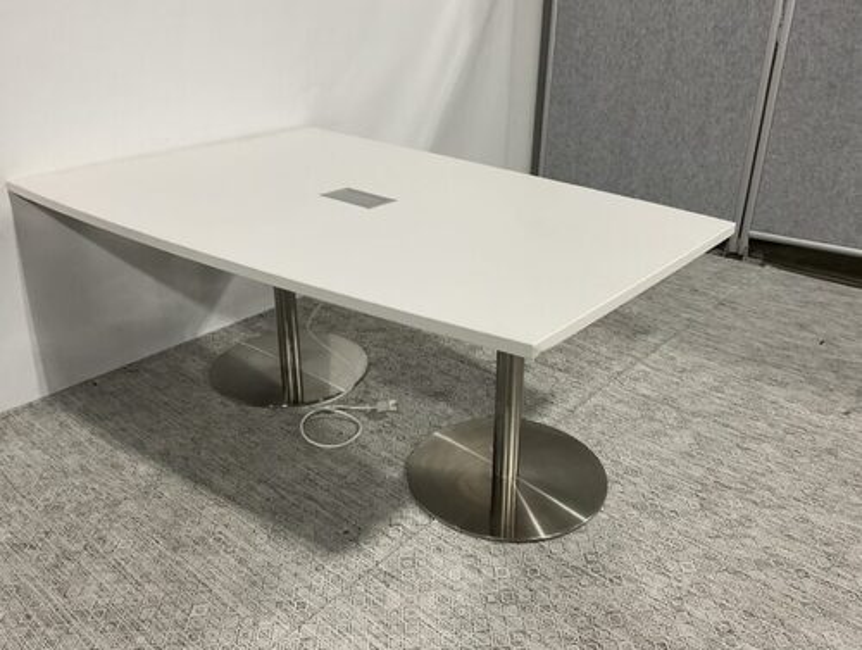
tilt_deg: -25.1
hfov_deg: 61.6
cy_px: 325
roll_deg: -1.9
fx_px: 724
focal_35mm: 29
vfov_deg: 48.4
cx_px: 431
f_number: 1.8
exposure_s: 1/60
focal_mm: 3
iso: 100
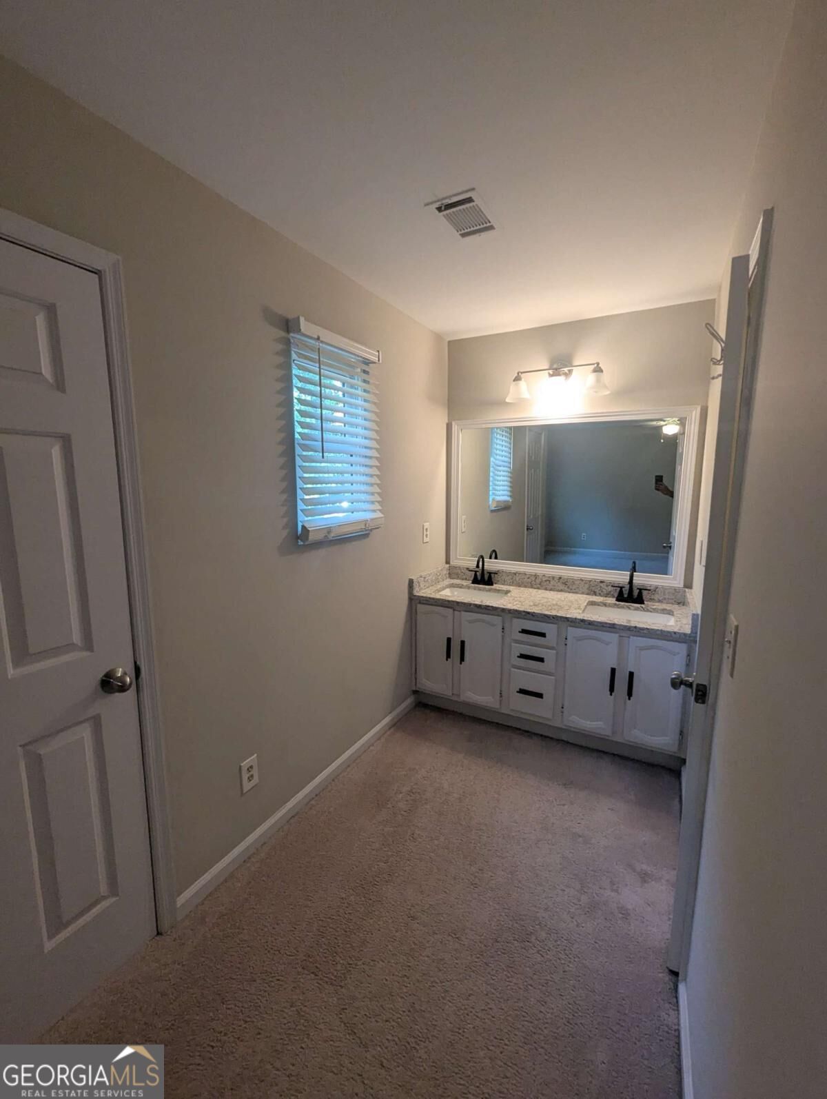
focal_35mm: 13
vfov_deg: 106.1
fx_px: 413
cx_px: 414
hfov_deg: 90.1
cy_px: 550
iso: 246
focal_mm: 1.95
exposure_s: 1/120
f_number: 2.2
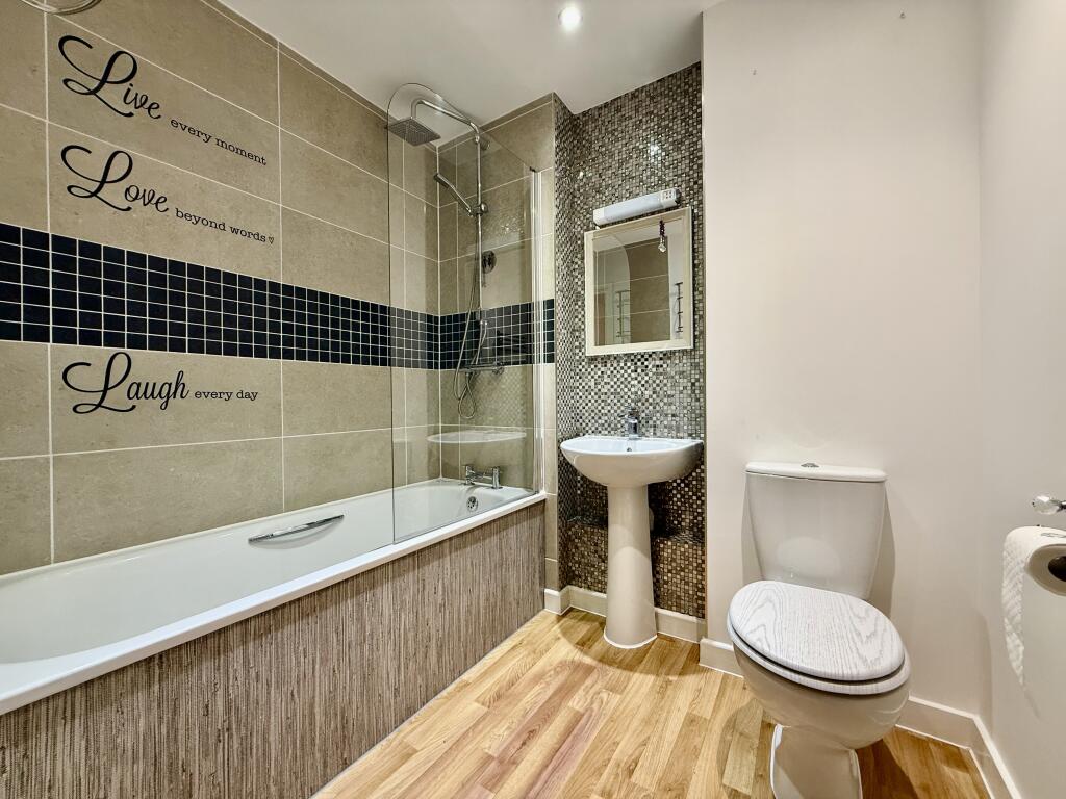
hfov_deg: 102.1
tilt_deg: +0.9
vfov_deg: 85.7
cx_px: 533
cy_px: 400
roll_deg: +0.5
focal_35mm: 14
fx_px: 431
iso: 160
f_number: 2.2
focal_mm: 2.22
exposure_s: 1/50
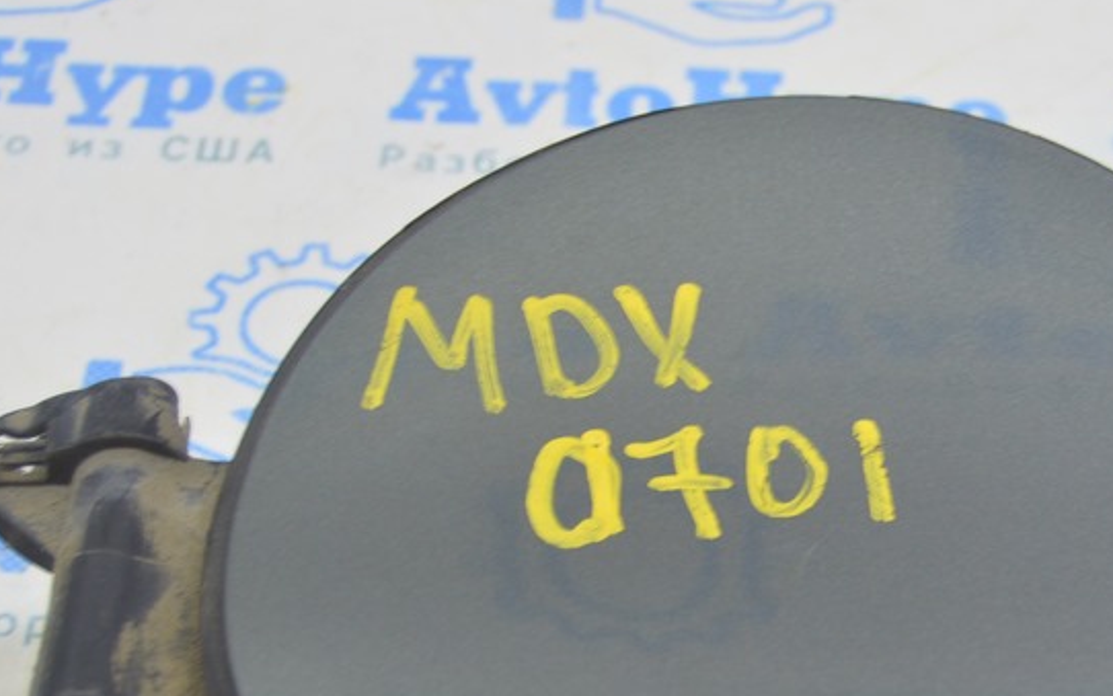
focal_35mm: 101
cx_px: 844
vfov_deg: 12.9
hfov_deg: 20.4
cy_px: 541
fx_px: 3063
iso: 400
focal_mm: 35
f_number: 5.6
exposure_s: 1/20
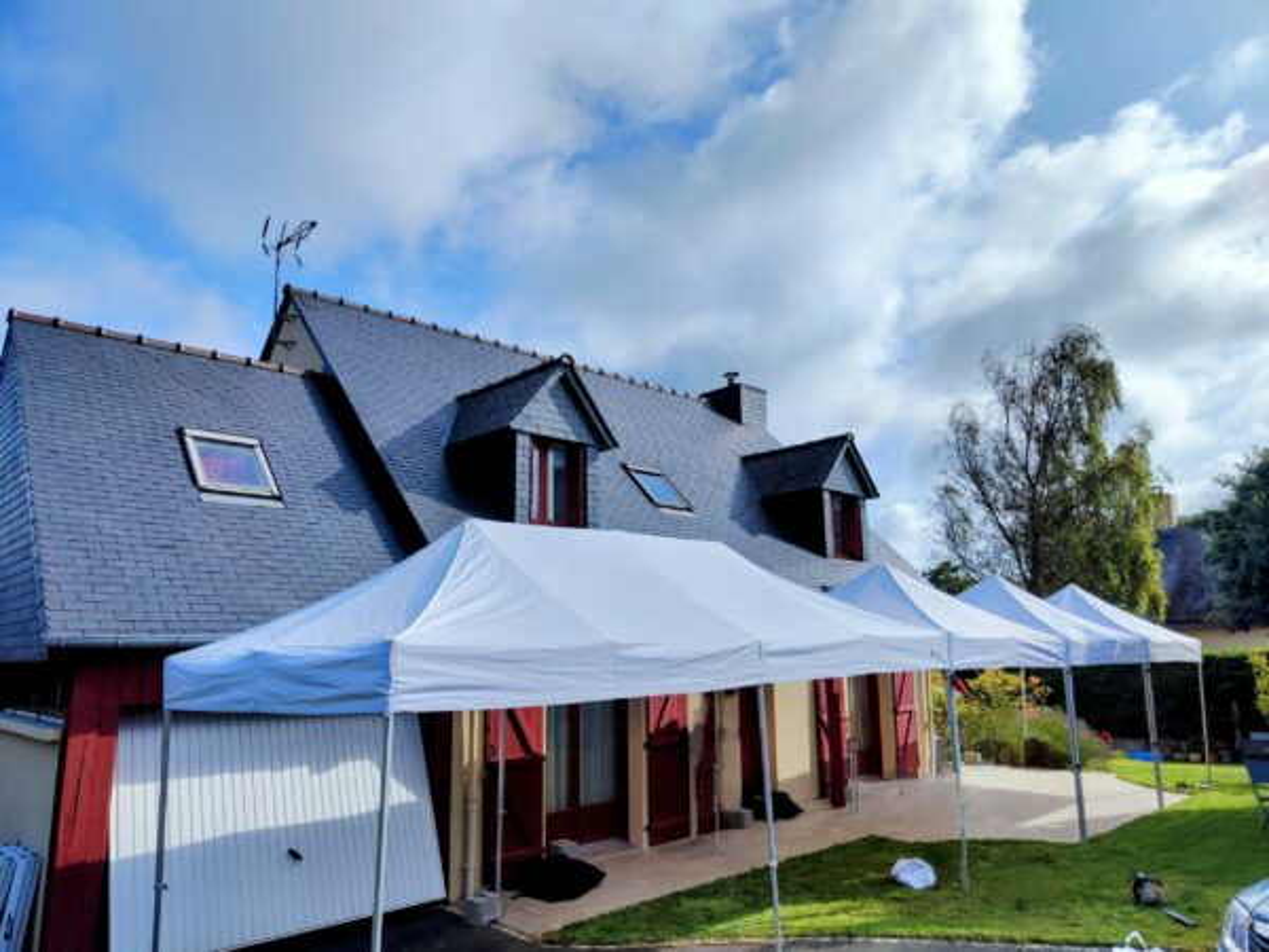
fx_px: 880
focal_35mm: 24
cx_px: 634
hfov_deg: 71.6
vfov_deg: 56.8
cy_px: 476
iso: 50
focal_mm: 5.59
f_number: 1.88
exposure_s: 1/5774
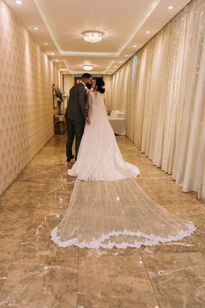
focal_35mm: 31
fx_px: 265
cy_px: 154
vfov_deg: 60.3
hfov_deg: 42.3
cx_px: 102
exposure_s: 1/60
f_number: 3.2
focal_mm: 30
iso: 800
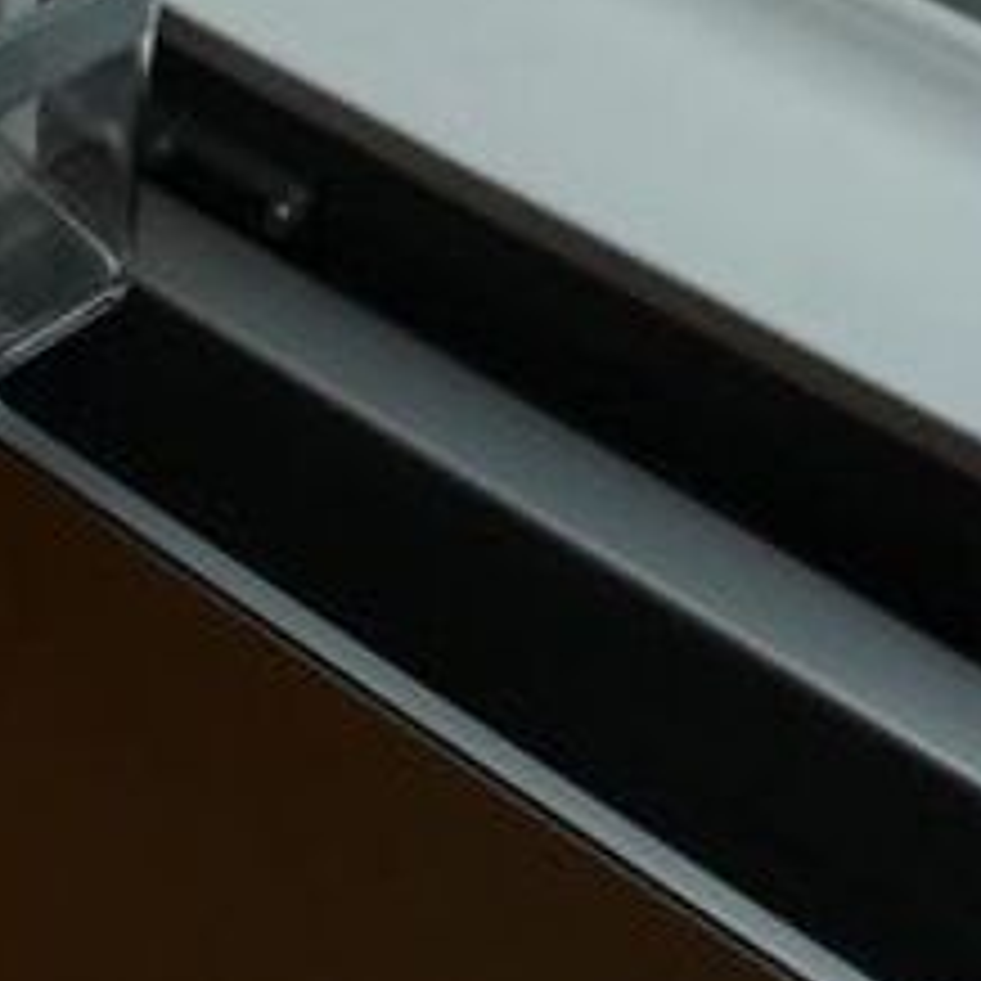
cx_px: 432
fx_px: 4168
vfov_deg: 10.7
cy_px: -1640
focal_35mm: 130
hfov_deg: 13.4
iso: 297
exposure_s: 1/50
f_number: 1.7
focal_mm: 5.24
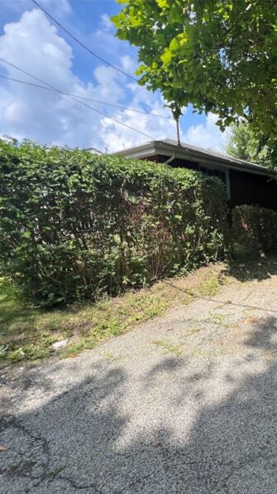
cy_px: 248
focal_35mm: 19
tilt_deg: -6.4
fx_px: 248
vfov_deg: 89.6
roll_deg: +3.5
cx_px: 265
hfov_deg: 49.7
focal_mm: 1.57
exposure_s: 1/602
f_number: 1.8
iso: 32
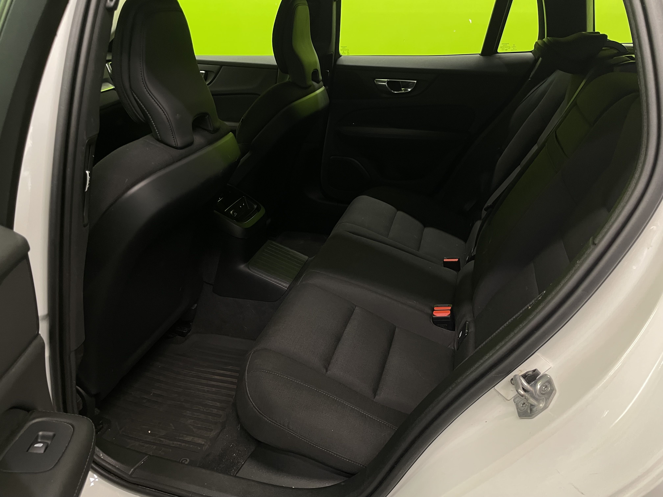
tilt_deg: -27.0
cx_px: 332
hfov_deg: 67.3
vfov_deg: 53.1
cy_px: 248
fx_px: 498
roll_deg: +0.2
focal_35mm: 26
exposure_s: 1/50
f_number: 1.6
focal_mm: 4.2
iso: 320
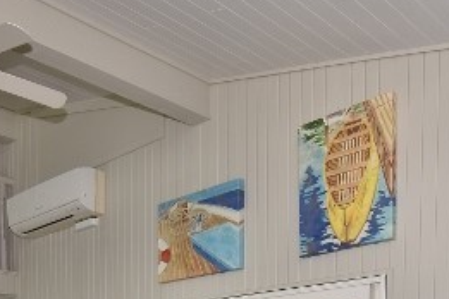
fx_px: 574
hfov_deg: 42.0
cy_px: 448
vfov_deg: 23.5
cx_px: 141
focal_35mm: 46
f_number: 4.5
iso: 100
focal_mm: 10
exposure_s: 1/200
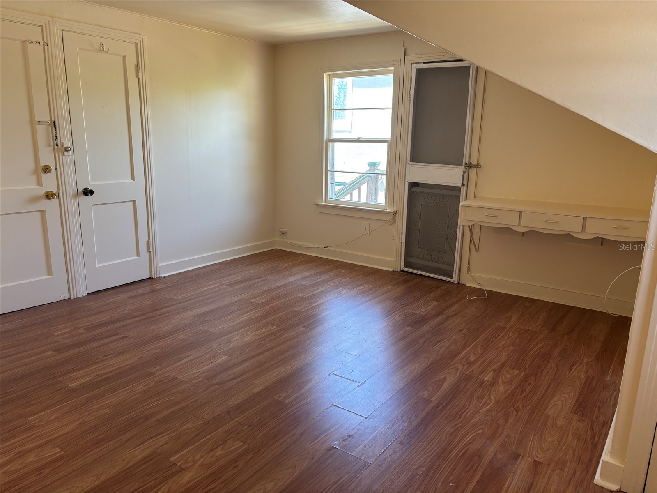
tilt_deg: -11.7
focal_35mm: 26
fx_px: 493
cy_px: 246
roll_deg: -1.4
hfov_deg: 67.3
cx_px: 328
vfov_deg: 53.1
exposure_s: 1/120
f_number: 1.6
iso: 100
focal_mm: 5.96
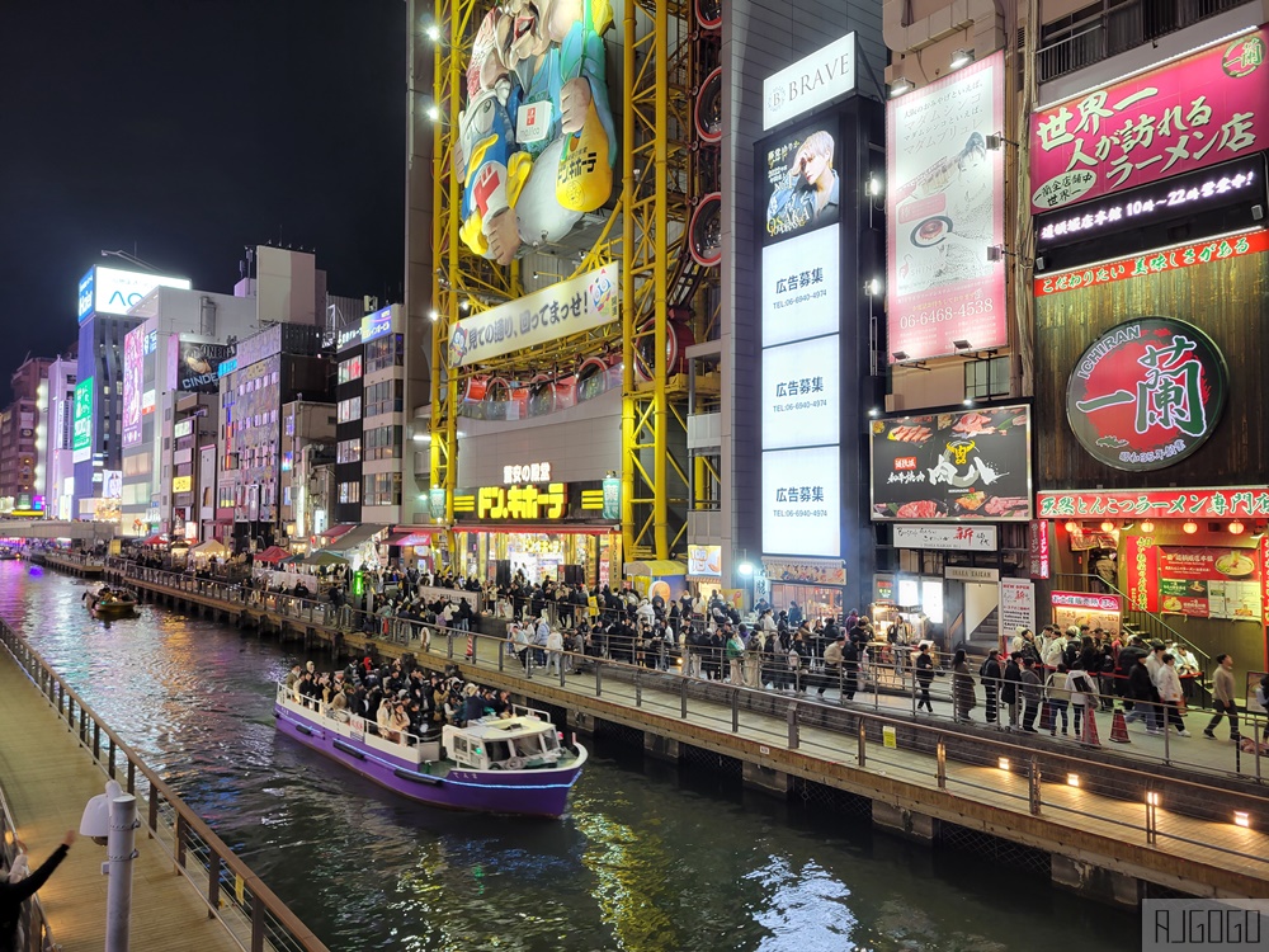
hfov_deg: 67.3
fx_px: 953
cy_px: 476
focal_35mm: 26
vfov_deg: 53.1
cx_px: 634
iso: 80
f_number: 1.8
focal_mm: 5.4
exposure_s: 1/15
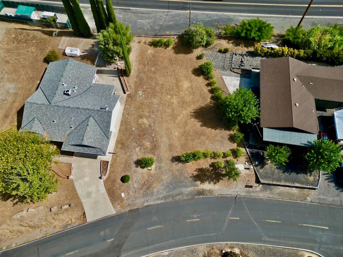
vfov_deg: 56.8
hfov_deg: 71.6
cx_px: 172
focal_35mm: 24
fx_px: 238
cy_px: 128
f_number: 1.7
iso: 110
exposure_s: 1/1500
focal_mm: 6.72
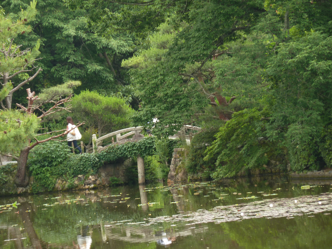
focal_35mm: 260
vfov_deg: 5.7
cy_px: 124
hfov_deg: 7.6
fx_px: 2494
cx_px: 166
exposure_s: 1/30
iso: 80
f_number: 4.7
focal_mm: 42.6
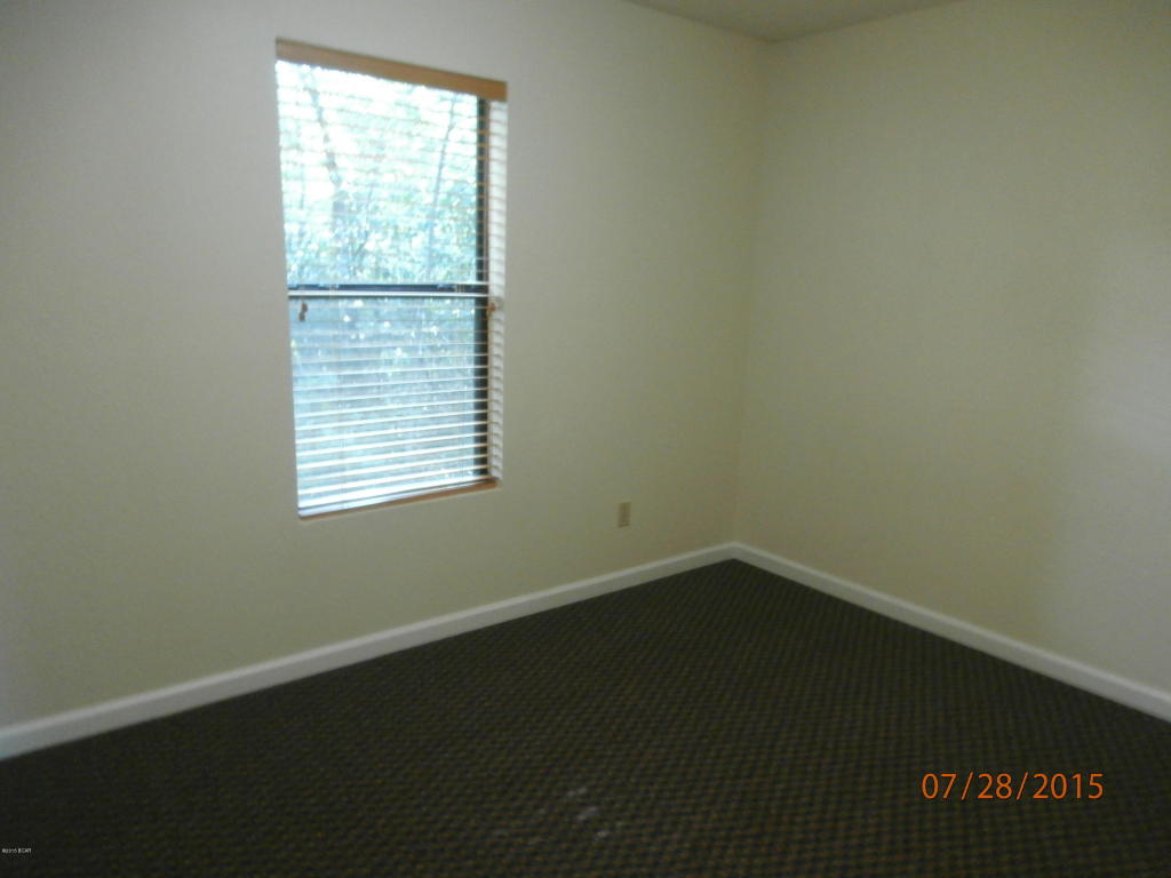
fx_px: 812
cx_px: 586
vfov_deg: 56.8
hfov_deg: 71.6
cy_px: 439
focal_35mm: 24
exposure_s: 1/10
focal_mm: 4.2
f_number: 3
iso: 400
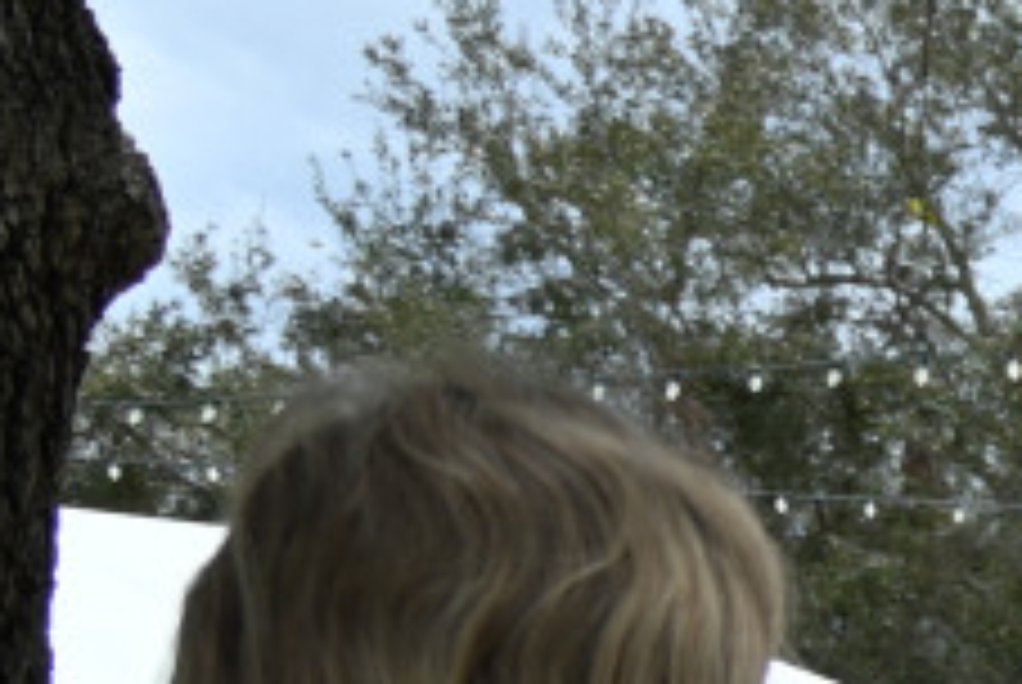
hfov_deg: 8.5
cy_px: 1782
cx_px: 2890
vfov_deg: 6.2
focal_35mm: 209
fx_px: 5941
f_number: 6.3
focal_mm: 33
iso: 100
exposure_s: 1/320
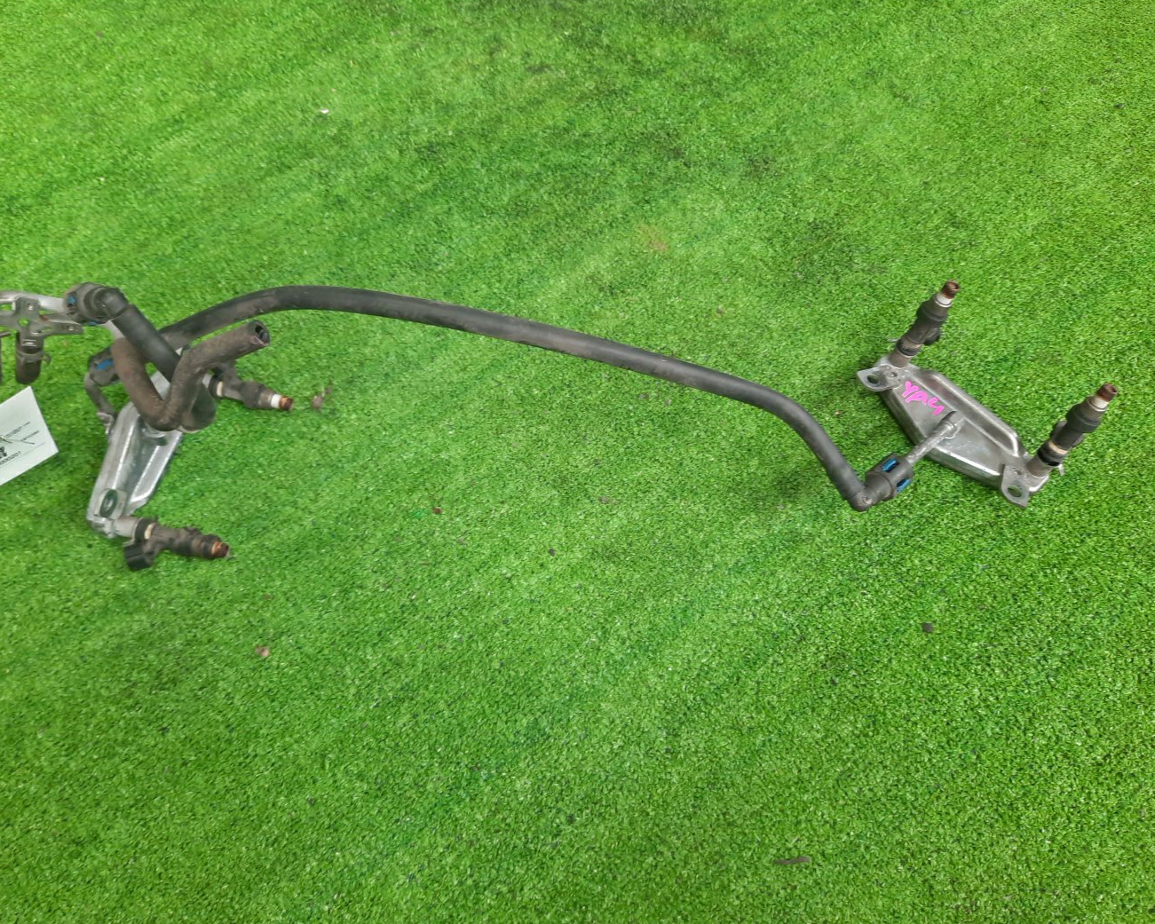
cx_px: 534
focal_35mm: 27
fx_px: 923
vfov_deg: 53.2
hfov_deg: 64.0
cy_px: 454
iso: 158
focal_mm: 4.6
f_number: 2
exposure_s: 1/50
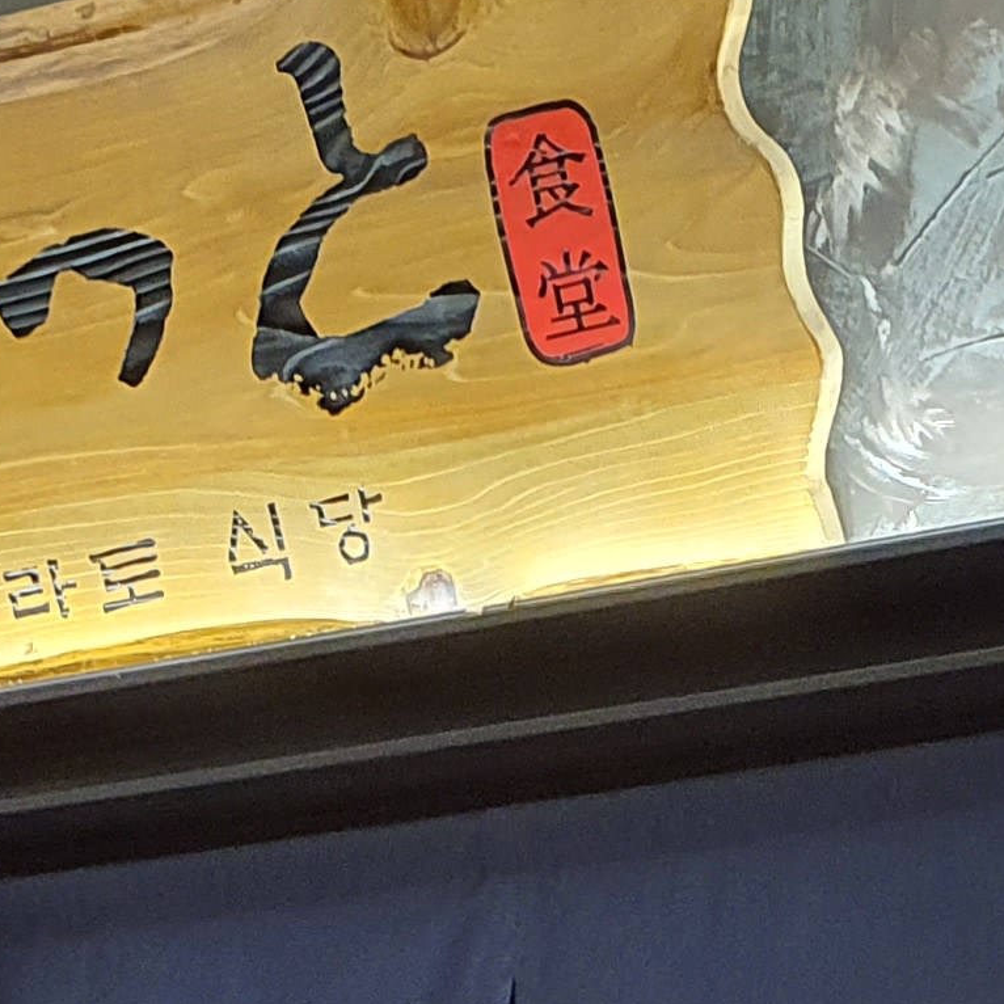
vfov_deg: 12.7
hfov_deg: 14.4
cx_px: 473
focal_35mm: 121
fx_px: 3971
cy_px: 1963
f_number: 2.4
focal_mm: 4.3
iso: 320
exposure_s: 1/40
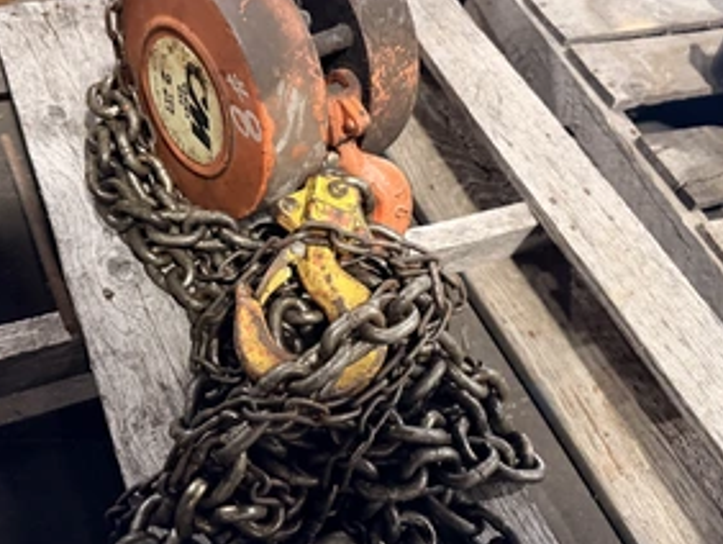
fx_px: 711
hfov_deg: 53.5
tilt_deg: -49.7
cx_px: 287
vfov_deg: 41.8
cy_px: 280
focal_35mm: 34
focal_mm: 6.76
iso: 800
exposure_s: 1/30
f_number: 1.78
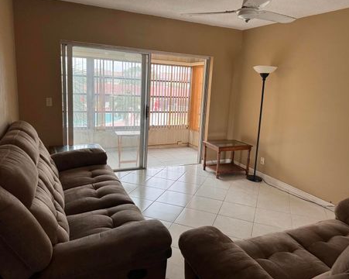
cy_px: 135
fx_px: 268
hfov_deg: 66.1
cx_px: 181
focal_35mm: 26
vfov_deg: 54.9
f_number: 1.78
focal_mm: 6.86
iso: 200
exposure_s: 1/121
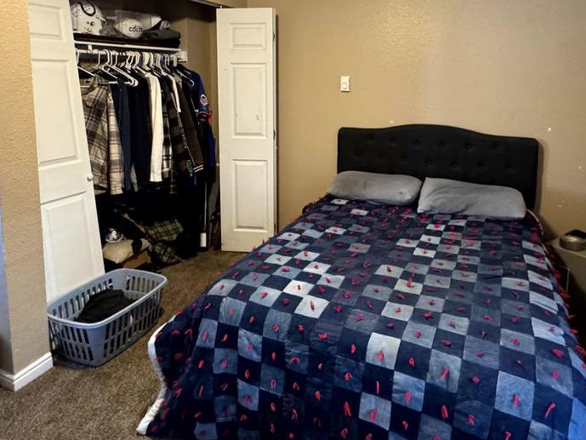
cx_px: 306
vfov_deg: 51.2
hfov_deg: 67.3
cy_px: 118
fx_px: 440
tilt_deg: -4.9
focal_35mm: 26
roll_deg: +0.6
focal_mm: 2.22
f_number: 2.2
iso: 800
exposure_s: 1/60
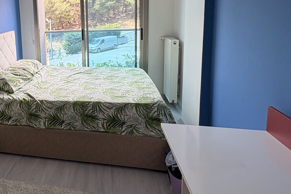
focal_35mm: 29
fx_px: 234
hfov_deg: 56.9
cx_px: 42
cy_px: 43
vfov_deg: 43.2
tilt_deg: -7.3
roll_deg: +2.7
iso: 40
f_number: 2.2
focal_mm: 2.22
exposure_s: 1/117
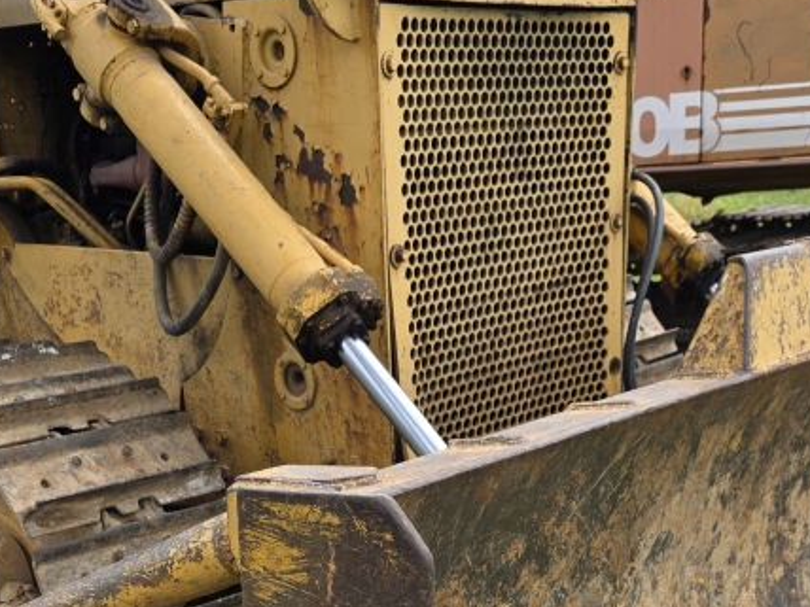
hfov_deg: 34.9
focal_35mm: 55
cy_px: 713
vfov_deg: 24.3
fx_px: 1287
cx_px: 411
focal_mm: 6.3
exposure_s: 1/3042
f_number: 1.7
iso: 80
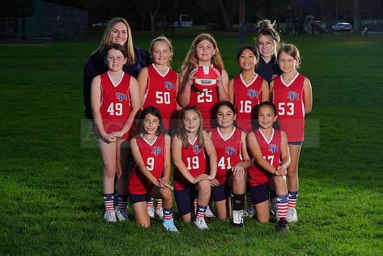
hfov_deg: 20.4
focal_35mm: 100
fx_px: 1064
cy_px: 128
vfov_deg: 13.7
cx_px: 192
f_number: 10
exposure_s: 1/250
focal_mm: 100
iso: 200
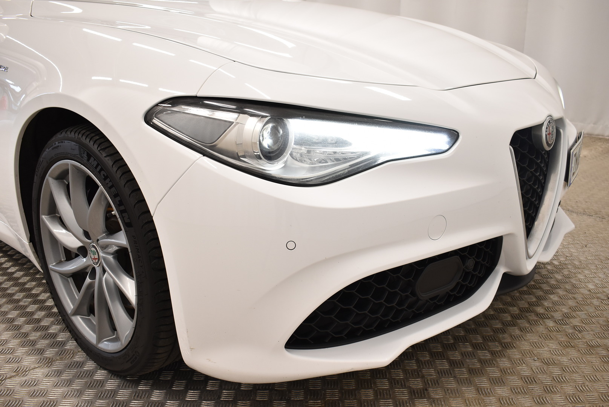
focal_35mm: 33
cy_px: 204
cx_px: 304
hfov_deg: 57.2
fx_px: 559
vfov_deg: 40.0
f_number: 3.8
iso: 500
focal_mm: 22
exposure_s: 1/40
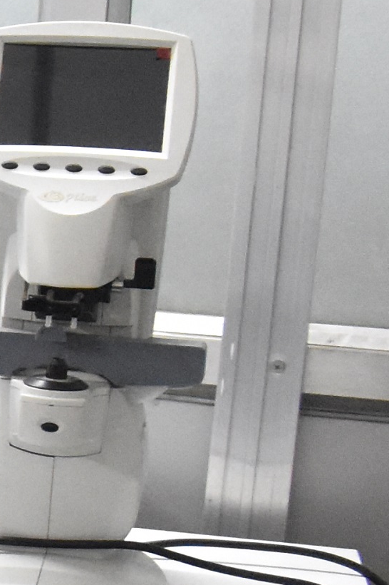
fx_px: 2968
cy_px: 437
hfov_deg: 6.0
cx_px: -1290
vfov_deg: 11.2
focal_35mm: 183
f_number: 4.5
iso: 4000
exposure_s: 1/80
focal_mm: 20
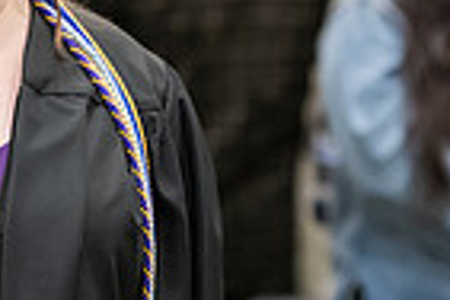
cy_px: -49
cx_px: -26
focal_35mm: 513
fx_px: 6412
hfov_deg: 4.0
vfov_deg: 2.7
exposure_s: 1/200
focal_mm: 125
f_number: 3.2
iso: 2500
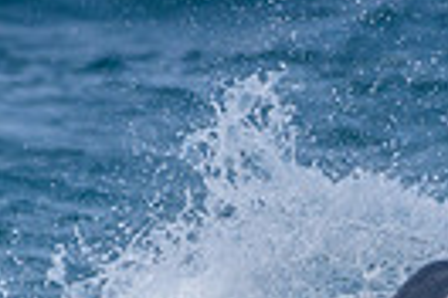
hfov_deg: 0.8
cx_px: 533
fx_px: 33647
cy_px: 339
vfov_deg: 0.5
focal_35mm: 2704
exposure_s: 1/2000
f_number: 5.6
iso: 140
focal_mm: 500
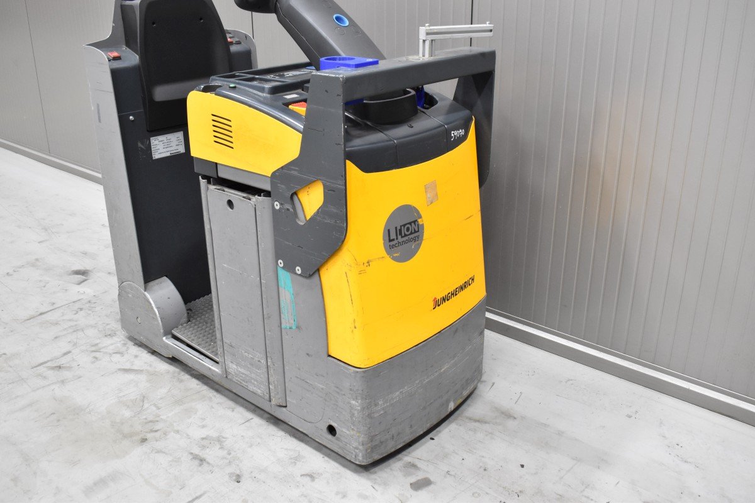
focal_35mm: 34
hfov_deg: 55.1
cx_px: 378
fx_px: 723
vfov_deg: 38.4
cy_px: 252
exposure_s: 1/25
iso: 1600
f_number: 5
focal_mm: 23
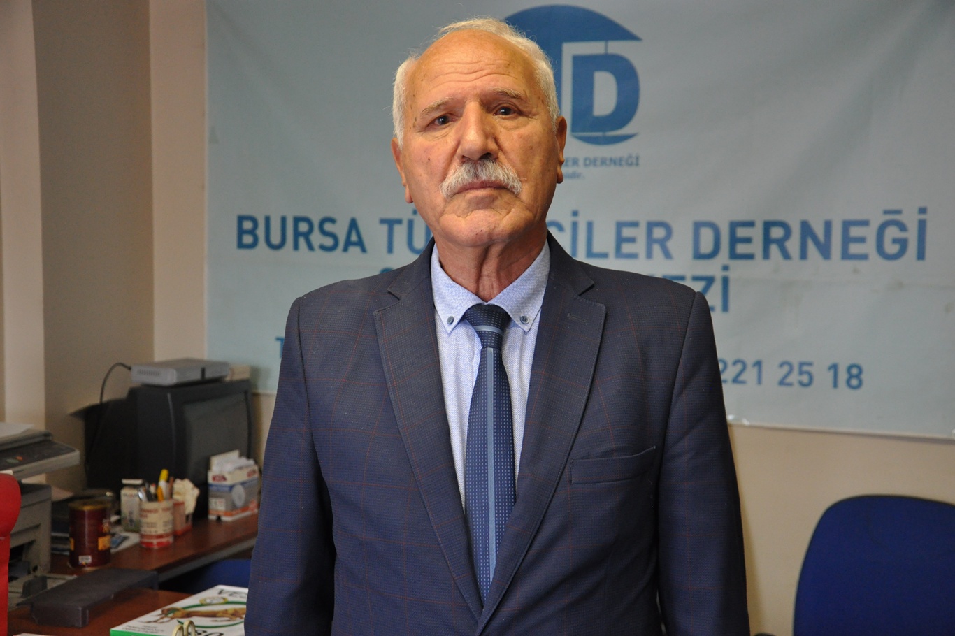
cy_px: 318
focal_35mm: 51
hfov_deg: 38.9
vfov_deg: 26.5
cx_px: 478
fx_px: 1353
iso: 1400
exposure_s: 1/30
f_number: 4.2
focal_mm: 34
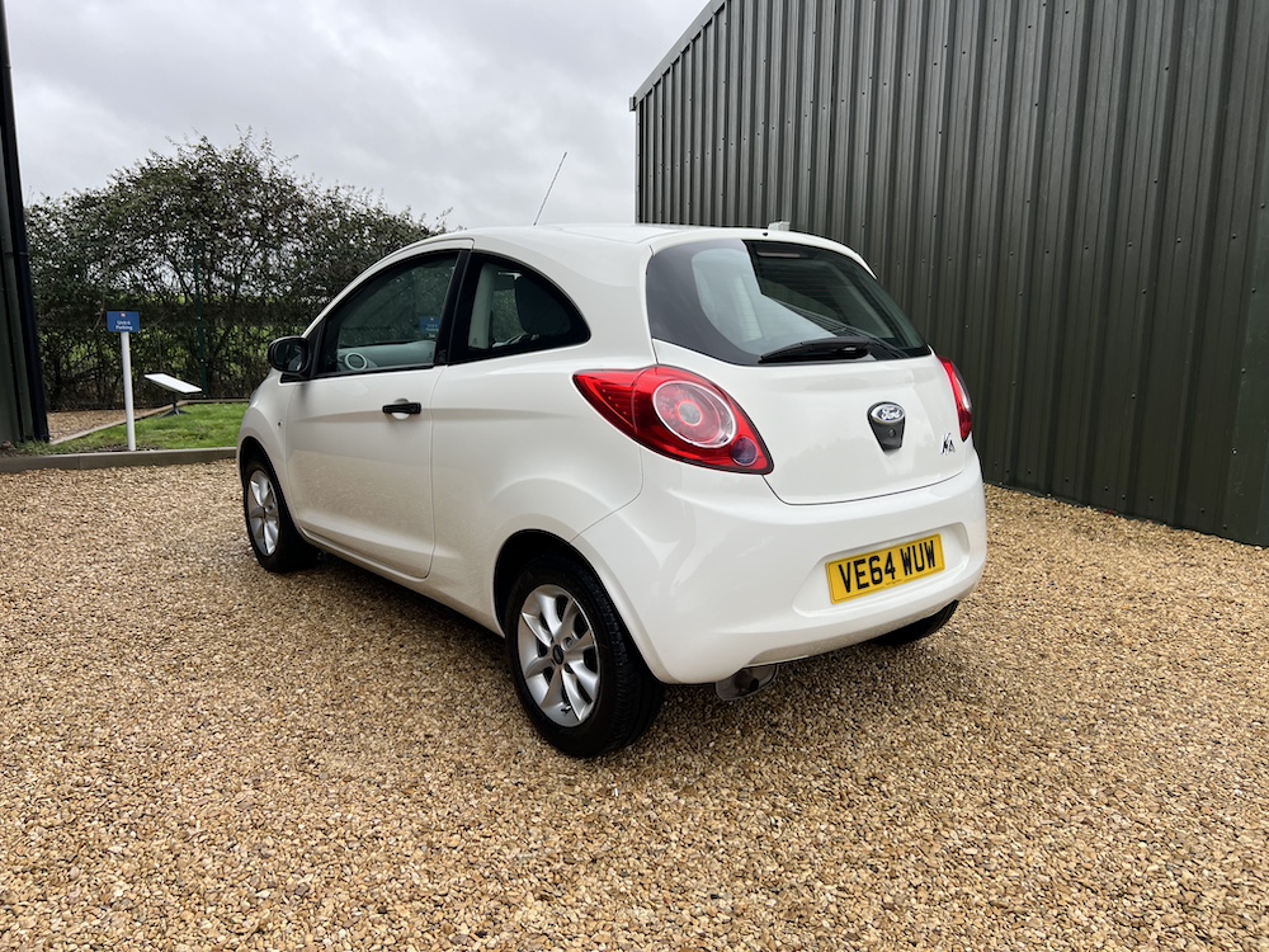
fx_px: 953
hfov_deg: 67.3
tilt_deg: -11.3
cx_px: 634
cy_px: 476
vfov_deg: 53.1
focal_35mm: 26
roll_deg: -0.5
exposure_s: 1/216
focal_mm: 5.7
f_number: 1.5
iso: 40
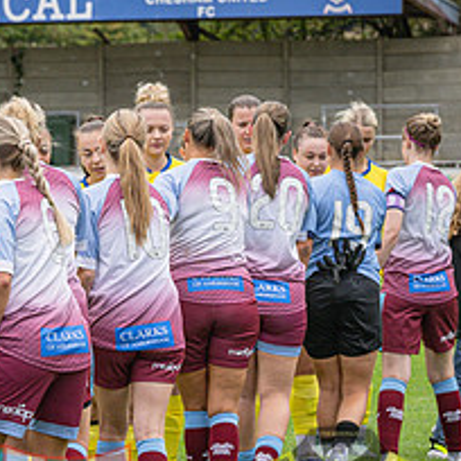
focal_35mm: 253
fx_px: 3812
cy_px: 393
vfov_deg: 6.9
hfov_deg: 6.9
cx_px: 28
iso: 400
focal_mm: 80
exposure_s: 1/1000
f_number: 5
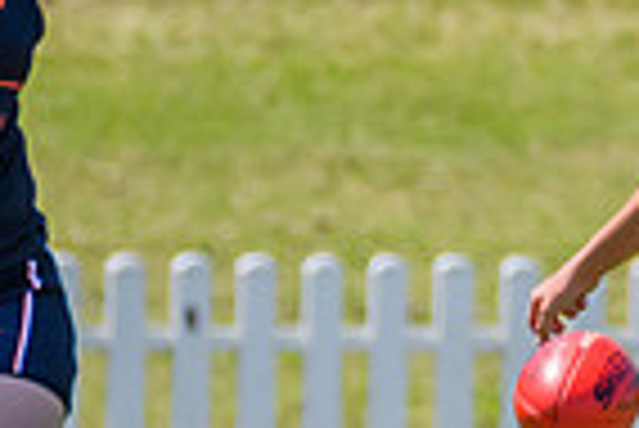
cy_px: 338
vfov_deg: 0.3
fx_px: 71107
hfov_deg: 0.5
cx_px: 1137
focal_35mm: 4002
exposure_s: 1/2000
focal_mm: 600
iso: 800
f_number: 7.1
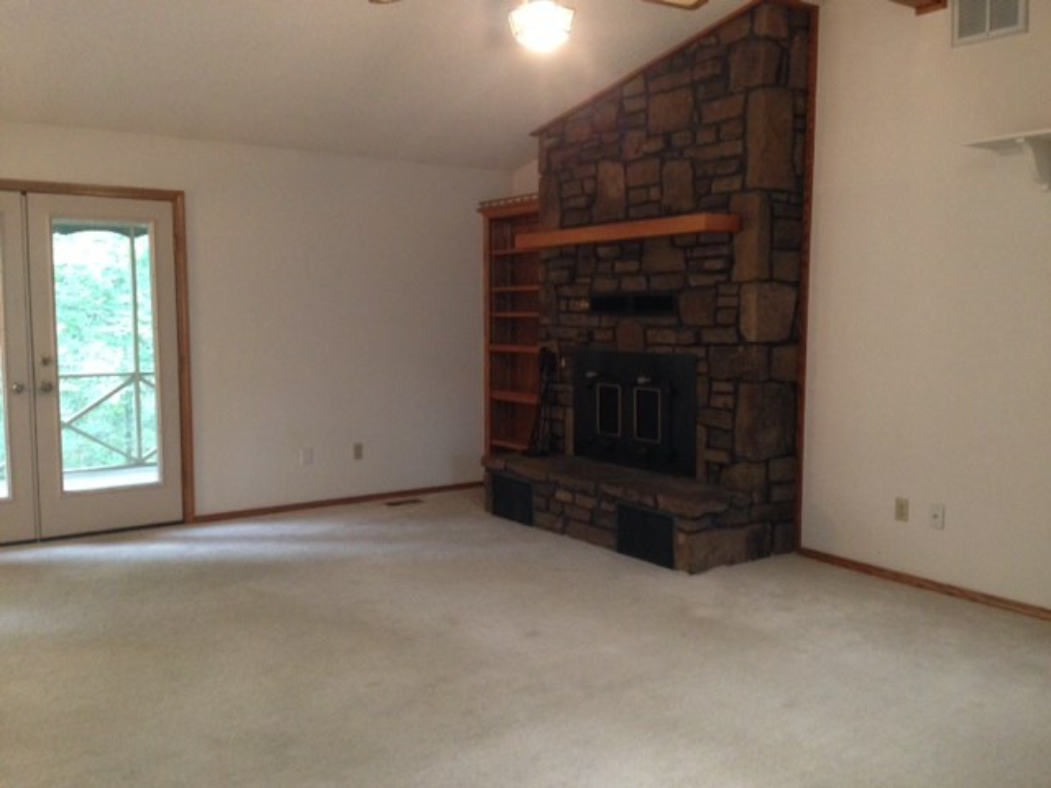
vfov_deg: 42.9
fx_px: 1002
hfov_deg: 55.4
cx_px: 526
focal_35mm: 33
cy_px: 394
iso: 250
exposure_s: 1/17
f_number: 2.4
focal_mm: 4.13
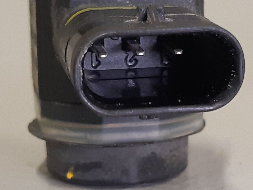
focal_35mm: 44
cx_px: 147
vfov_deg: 32.9
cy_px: 98
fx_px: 322
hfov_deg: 42.8
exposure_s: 1/50
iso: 160
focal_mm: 3.93
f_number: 1.7
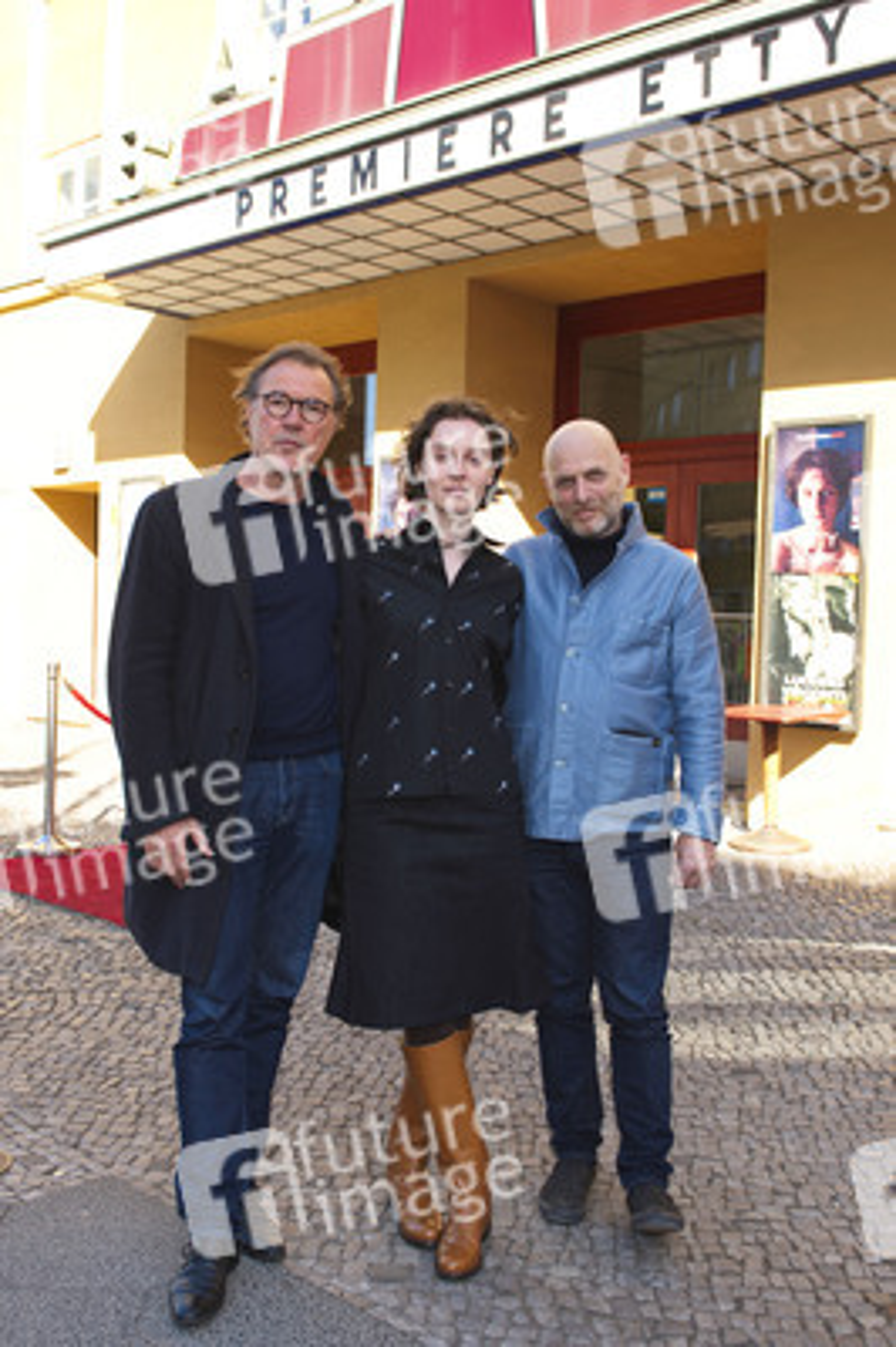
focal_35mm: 24
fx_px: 897
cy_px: 674
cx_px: 448
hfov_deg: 53.1
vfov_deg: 73.8
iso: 100
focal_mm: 24
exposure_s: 1/200
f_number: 4.5
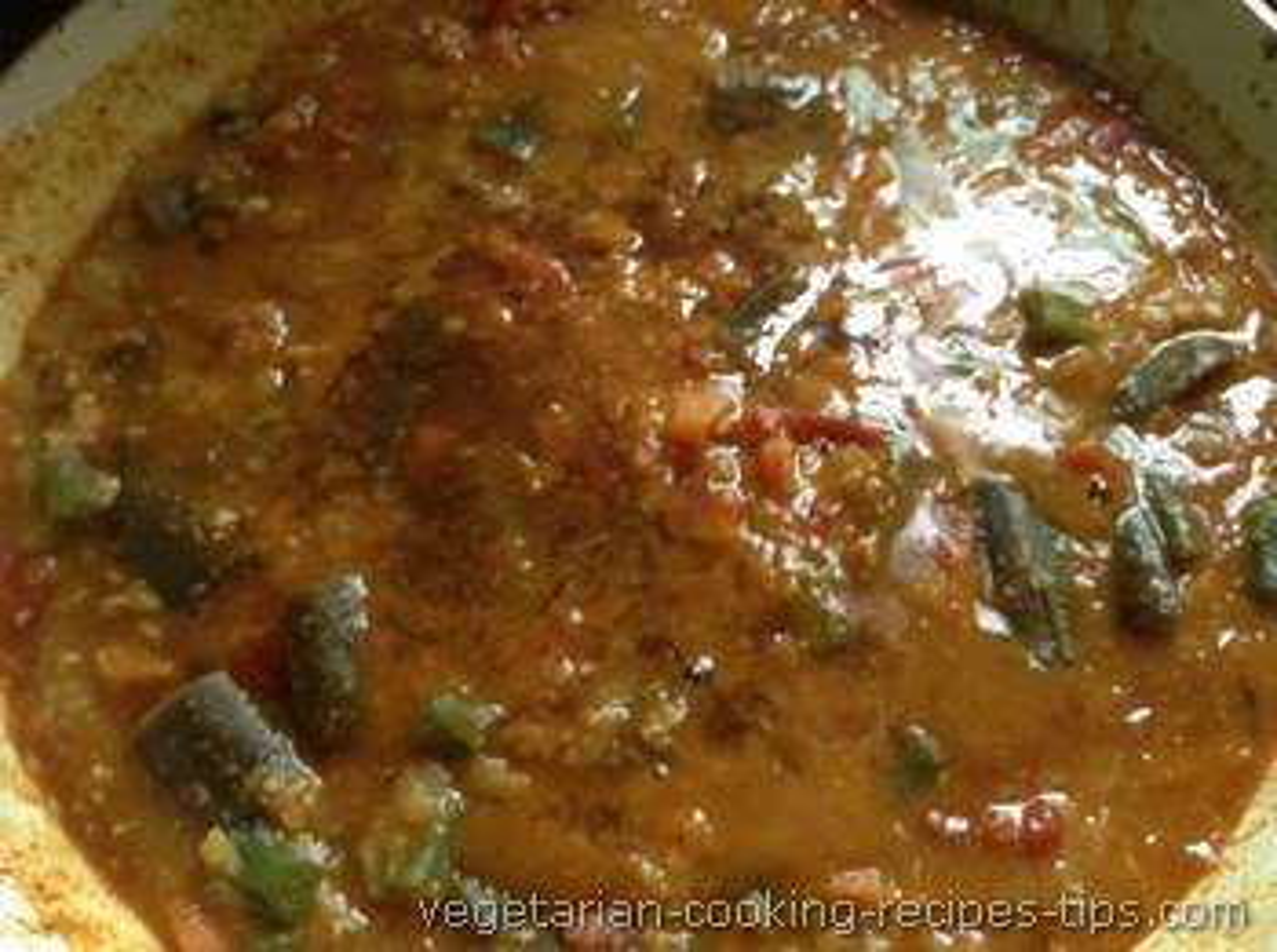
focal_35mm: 33
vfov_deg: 42.8
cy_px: 476
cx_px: 638
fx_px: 1215
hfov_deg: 55.4
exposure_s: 1/24
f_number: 2.4
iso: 125
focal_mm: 3.3
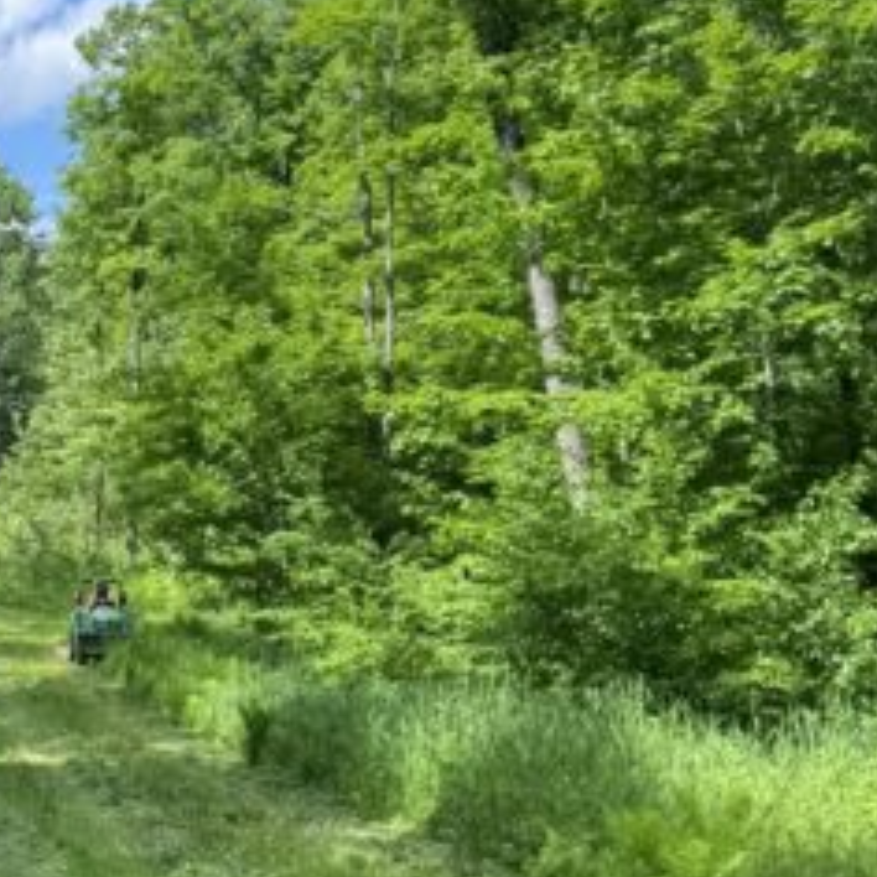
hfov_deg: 22.7
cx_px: -67
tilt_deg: +6.5
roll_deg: +0.0
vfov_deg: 23.9
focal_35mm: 72
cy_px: 342
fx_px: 2064
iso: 80
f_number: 1.78
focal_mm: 6.76
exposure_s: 1/1395
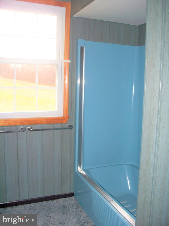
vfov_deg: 51.4
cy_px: 113
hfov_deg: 39.7
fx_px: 234
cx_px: 84
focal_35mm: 36
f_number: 2.8
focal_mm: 7.54
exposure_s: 1/30
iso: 200
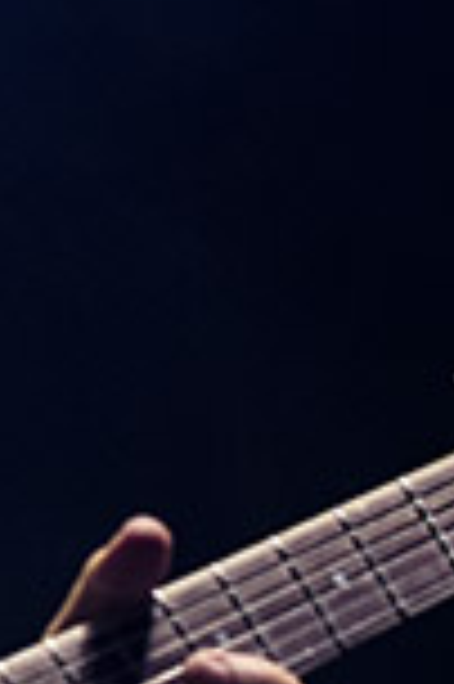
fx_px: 6294
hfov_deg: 4.1
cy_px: 180
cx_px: -546
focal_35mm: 332
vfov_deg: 6.2
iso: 640
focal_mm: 70
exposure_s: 1/250
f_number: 2.8
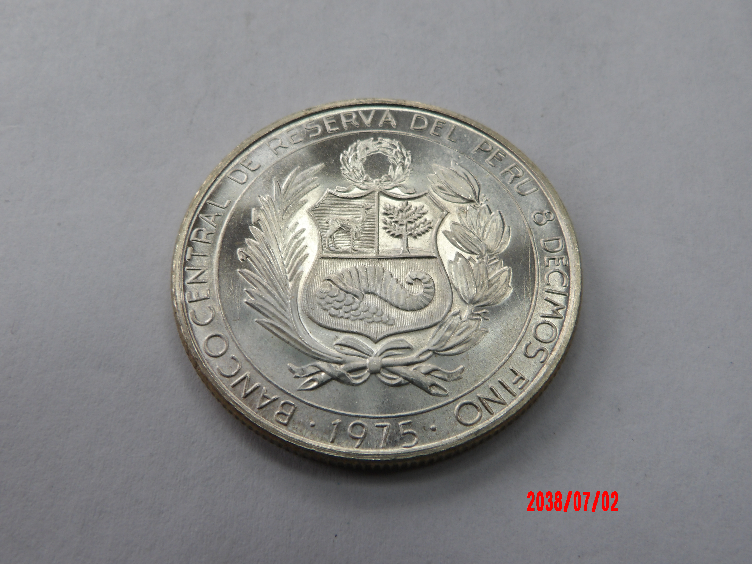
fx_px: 739
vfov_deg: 41.8
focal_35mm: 34
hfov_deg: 54.0
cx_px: 376
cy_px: 282
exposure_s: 1/39
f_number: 4.5
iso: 100
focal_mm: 6.2
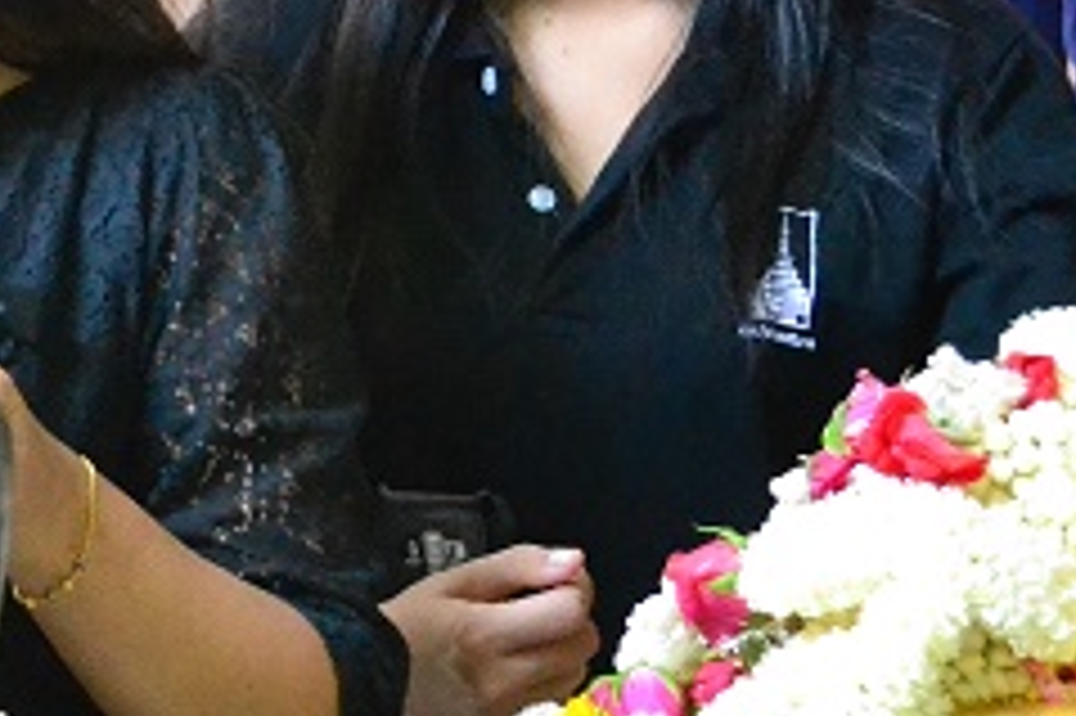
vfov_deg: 8.5
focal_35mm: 161
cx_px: -144
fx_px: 4809
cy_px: 259
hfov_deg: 12.5
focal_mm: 32
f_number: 5
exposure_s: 1/100
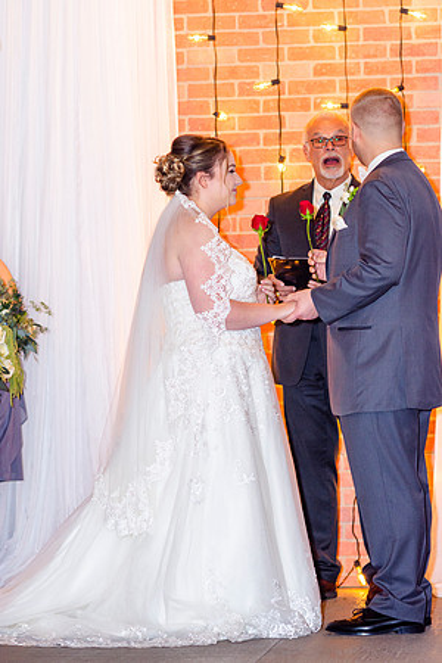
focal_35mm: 128
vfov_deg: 16.1
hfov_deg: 10.8
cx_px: 221
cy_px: 332
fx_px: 2348
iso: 320
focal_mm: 85
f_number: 2.5
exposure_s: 1/160
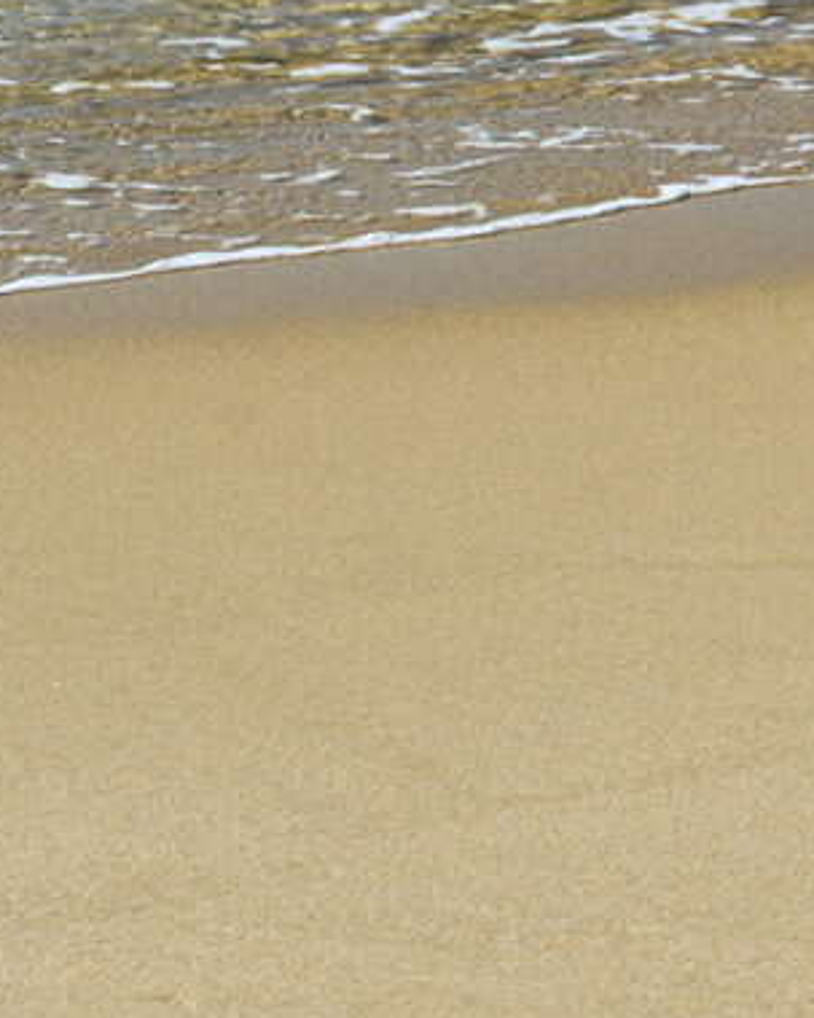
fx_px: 6688
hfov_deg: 6.7
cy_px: -979
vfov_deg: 8.3
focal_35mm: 222
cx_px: 1615
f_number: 13
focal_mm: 35
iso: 200
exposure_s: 1/125
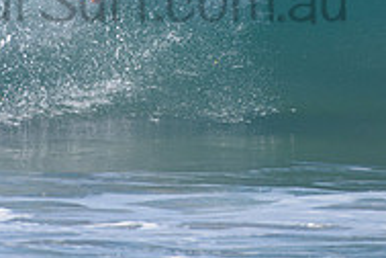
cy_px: -26
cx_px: 131
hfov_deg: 1.3
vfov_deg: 0.9
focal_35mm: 1537
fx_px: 16479
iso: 280
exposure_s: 1/2000
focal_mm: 500
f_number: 5.6
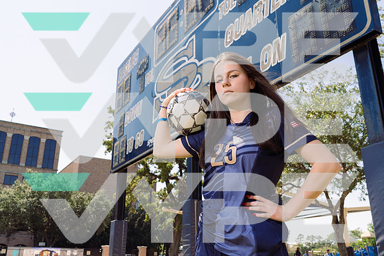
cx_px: 192
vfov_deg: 37.9
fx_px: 373
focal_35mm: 35
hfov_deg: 54.4
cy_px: 128
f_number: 7.1
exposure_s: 1/250
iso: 100
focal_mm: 35
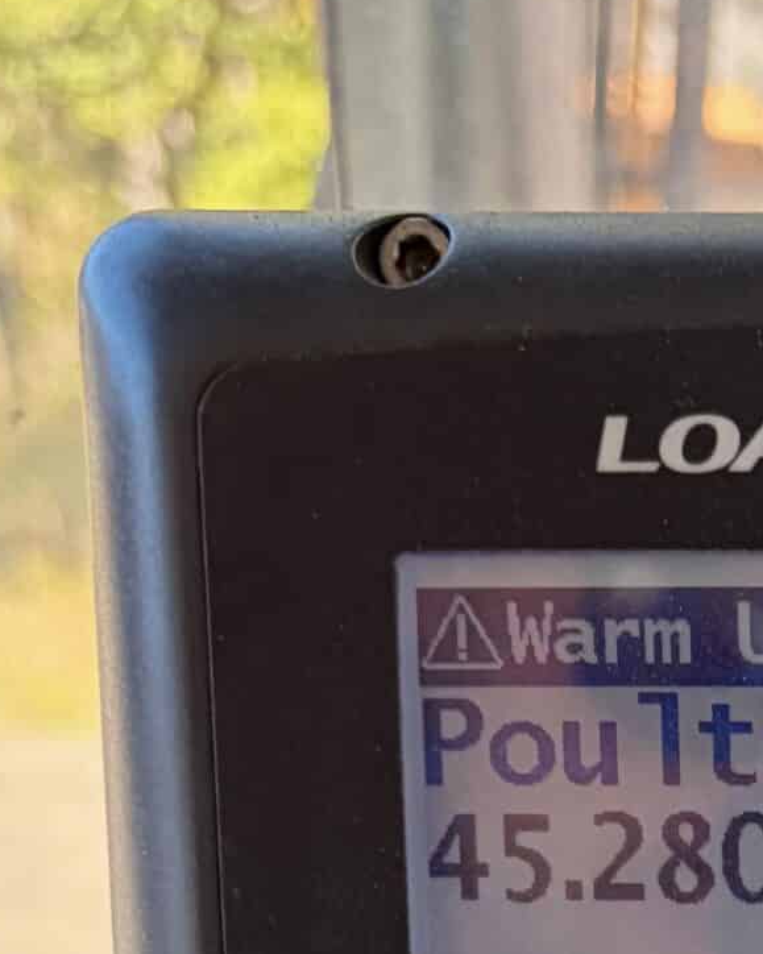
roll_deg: -0.7
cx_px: 1112
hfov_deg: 14.3
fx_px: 2852
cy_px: 1500
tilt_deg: -25.3
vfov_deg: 16.9
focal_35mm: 101
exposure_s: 1/207
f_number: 1.6
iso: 125
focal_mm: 5.96
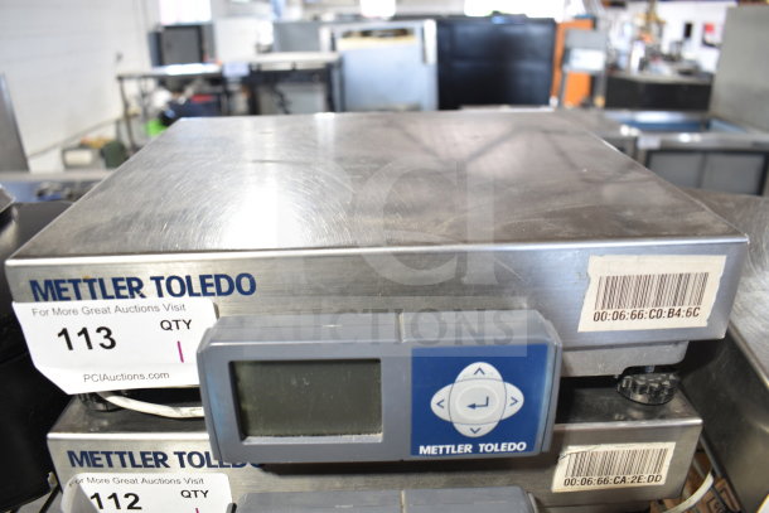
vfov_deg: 48.0
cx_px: 384
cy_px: 256
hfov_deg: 67.4
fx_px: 577
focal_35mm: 27
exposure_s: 1/30
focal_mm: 18
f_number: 3.5
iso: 400
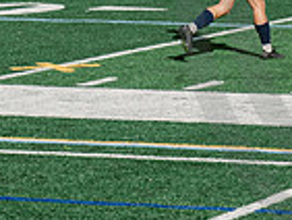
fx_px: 2431
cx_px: 541
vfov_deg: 5.2
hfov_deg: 6.7
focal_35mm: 288
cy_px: -34
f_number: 5.6
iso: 640
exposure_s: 1/4000
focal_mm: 70
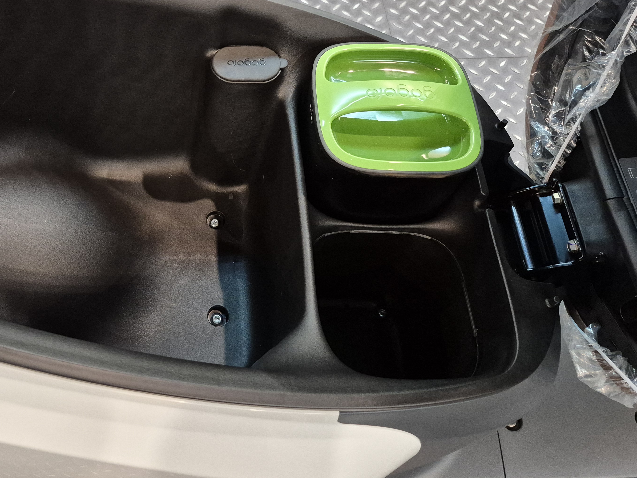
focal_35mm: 34
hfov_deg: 52.4
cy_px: 143
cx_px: 187
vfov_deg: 41.0
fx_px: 626
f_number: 1.8
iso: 800
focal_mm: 5.4
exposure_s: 1/120
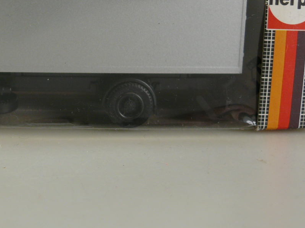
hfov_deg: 27.1
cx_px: 49
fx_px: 617
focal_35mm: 70
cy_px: 35
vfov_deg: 20.7
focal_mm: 7.4
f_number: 2.8
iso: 100
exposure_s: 1/125
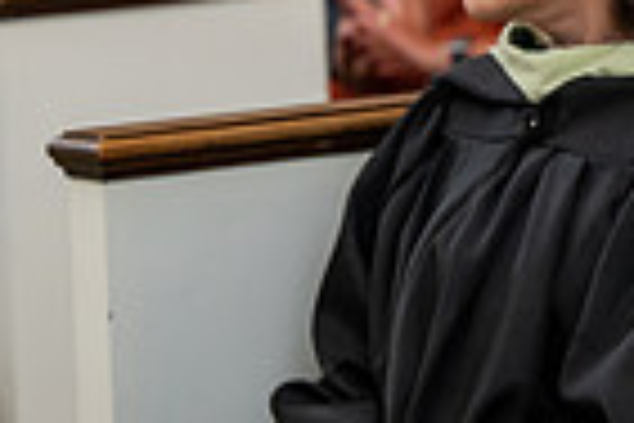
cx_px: 944
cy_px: -110
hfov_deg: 6.0
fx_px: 6005
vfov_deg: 4.0
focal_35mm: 341
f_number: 3.2
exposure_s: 1/200
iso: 1250
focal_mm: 83
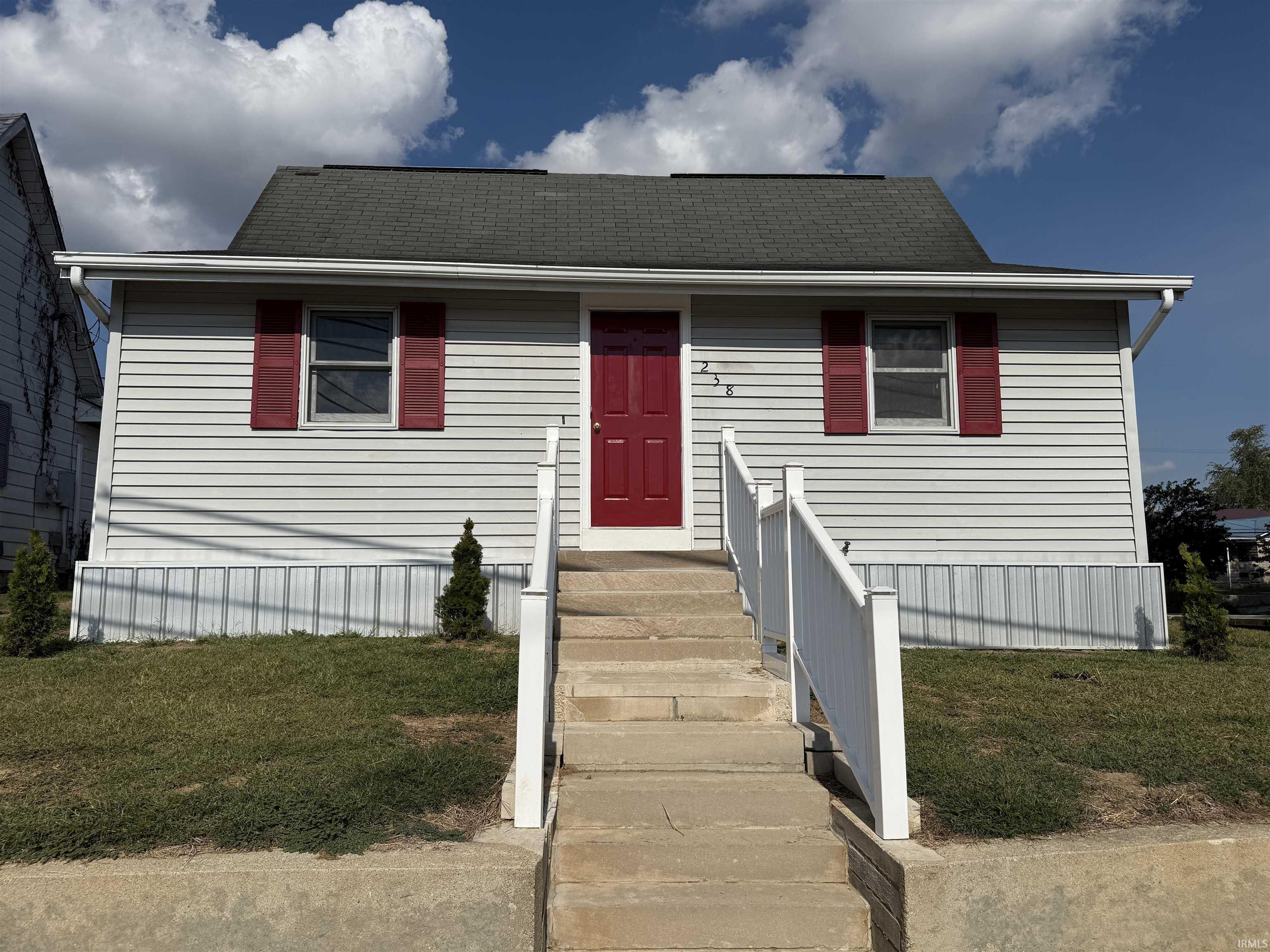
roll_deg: -0.2
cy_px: 476
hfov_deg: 71.6
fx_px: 881
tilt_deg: +7.3
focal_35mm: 24
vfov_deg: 56.8
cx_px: 635
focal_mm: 6.76
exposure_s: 1/14286
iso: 80
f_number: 1.78
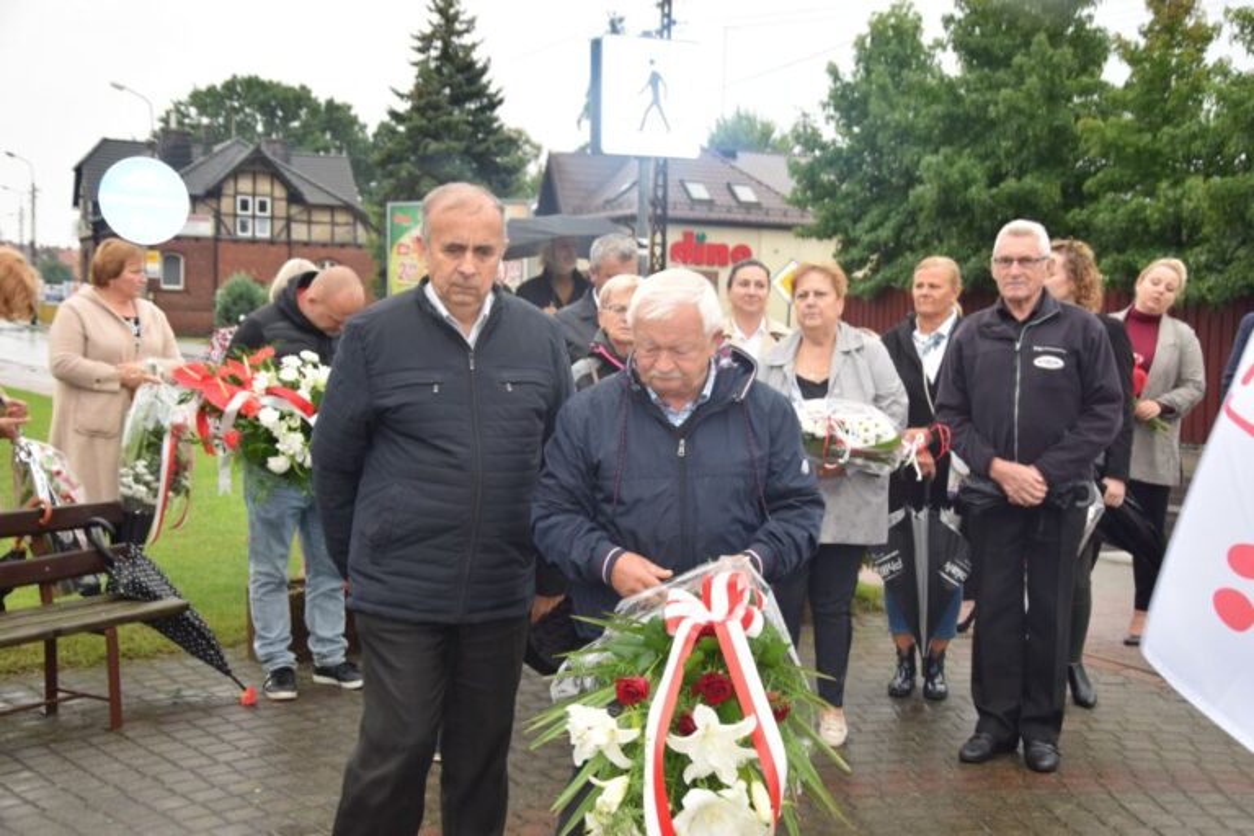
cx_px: 627
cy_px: 418
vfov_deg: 28.1
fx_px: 1672
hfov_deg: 41.1
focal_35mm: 48
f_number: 5.6
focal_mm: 32
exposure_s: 1/125
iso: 500
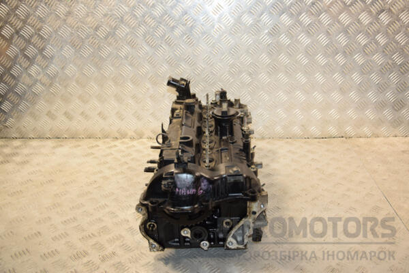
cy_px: 136
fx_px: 409
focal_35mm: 36
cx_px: 204
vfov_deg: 36.9
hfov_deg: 53.1
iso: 800
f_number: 5
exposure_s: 1/200
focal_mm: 24
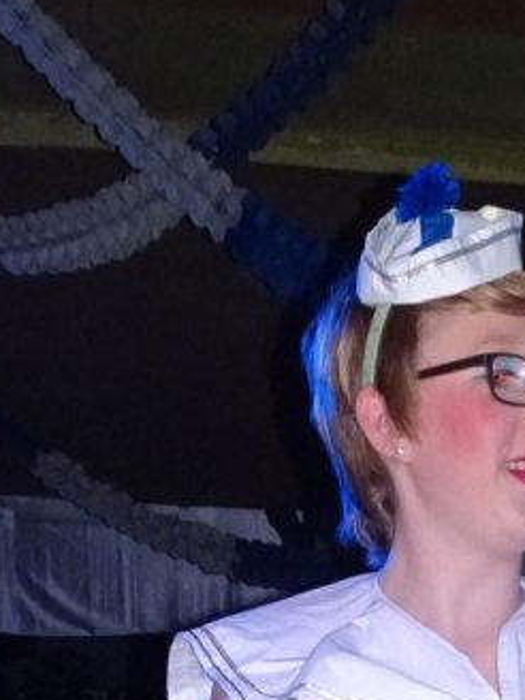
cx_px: 630
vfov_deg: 14.7
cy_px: 1259
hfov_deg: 12.4
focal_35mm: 117
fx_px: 2366
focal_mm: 5.43
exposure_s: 1/320
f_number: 4
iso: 800
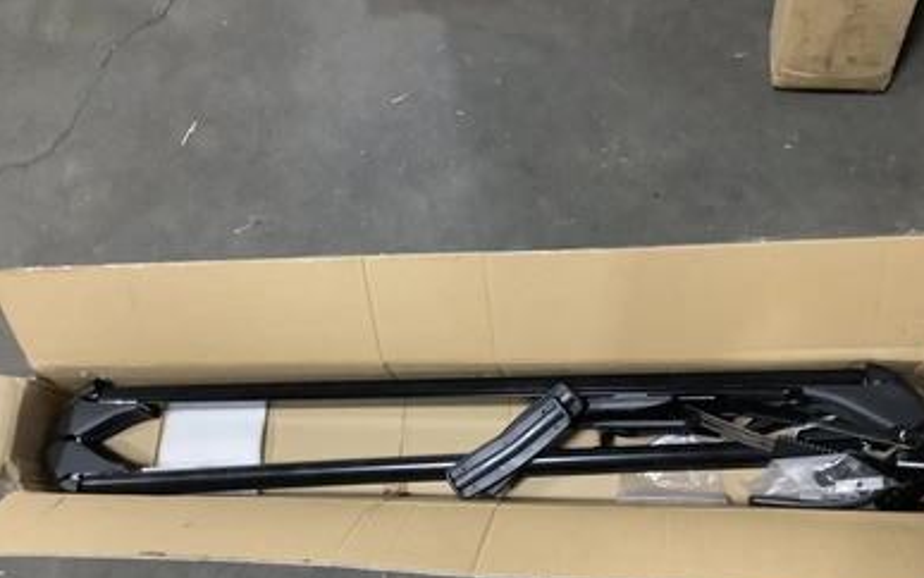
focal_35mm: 34
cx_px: 475
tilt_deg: -69.2
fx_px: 856
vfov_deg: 37.1
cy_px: 353
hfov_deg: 56.7
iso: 400
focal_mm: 3.3
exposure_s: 1/30
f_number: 2.4
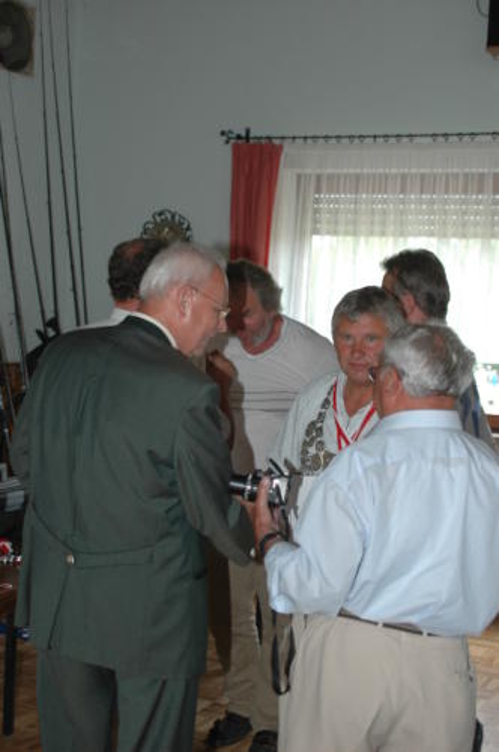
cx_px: 250
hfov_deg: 22.6
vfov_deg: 33.4
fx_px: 1251
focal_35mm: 60
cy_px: 376
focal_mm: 40
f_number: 4.2
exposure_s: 1/60
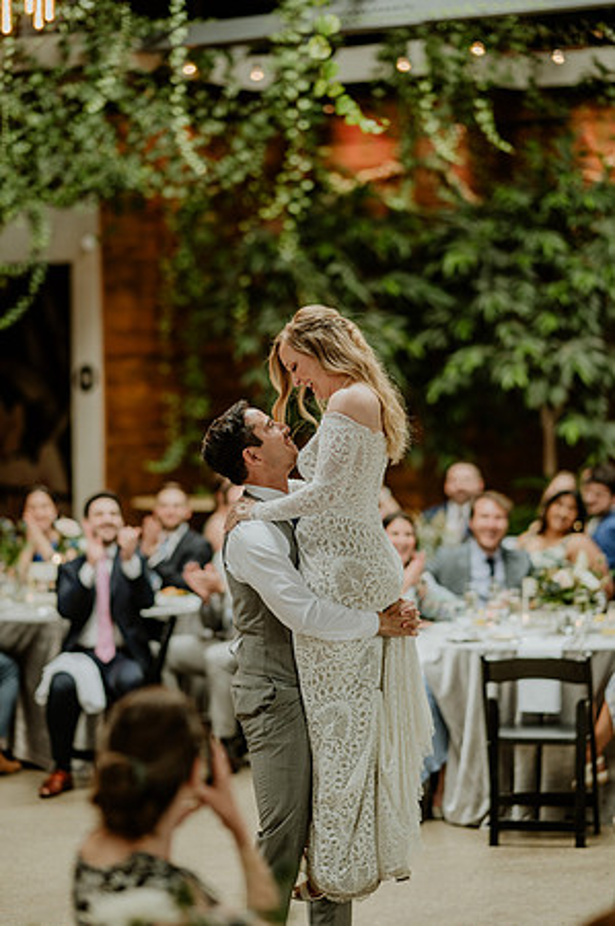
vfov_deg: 19.5
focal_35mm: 105
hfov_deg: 13.0
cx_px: 308
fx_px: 2697
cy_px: 463
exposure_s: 1/160
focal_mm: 105
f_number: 1.8
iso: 125
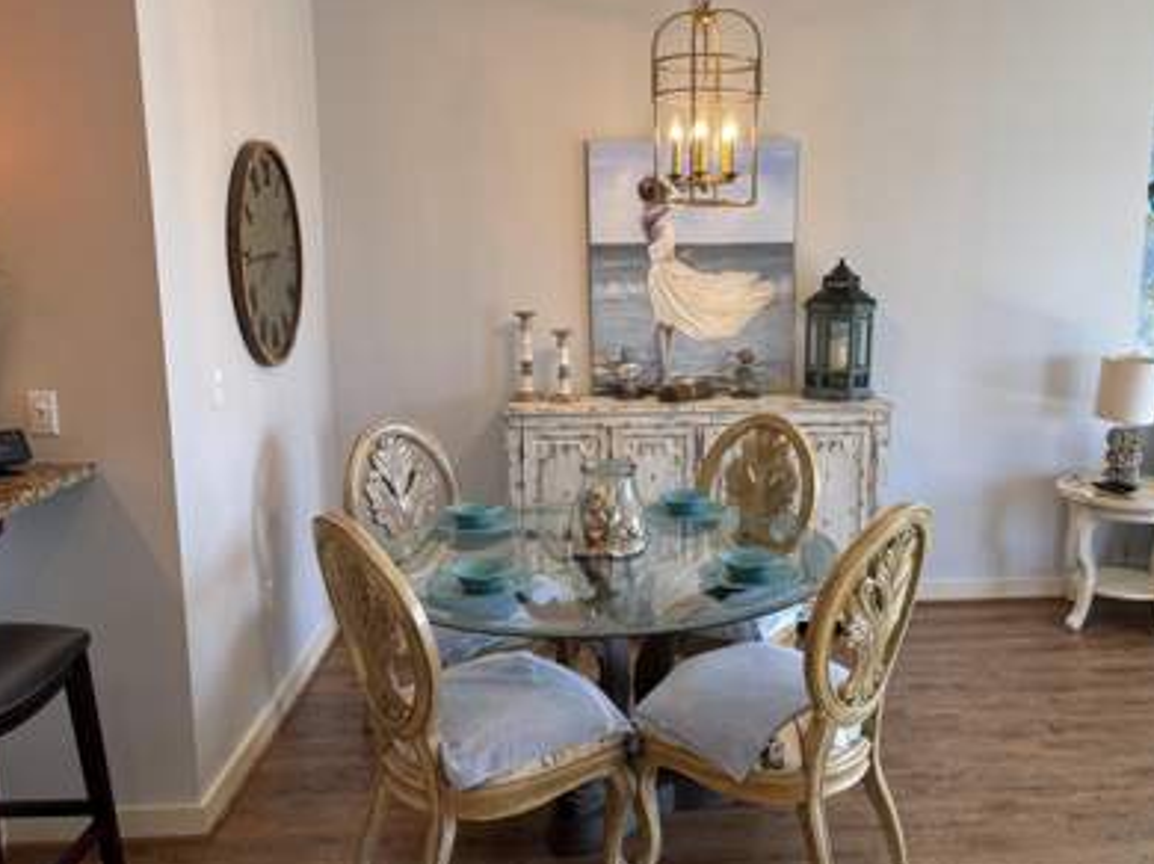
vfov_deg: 44.1
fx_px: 1066
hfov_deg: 56.5
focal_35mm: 32
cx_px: 675
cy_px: 422
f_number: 1.6
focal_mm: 5.96
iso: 80
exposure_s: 1/120
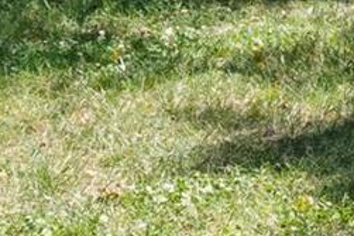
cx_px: 1003
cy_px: -288
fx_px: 2005
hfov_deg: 8.6
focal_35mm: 204
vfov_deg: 6.5
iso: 400
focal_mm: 16
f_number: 8
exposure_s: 1/80
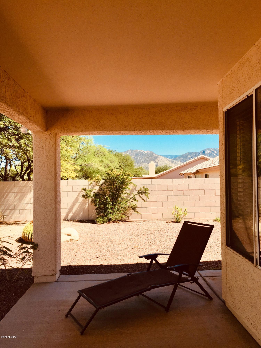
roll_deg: -0.1
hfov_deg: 48.2
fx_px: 292
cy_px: 174
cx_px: 130
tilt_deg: +2.3
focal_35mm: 29
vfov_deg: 61.7
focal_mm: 4.15
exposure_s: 1/1236
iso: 32
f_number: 2.2
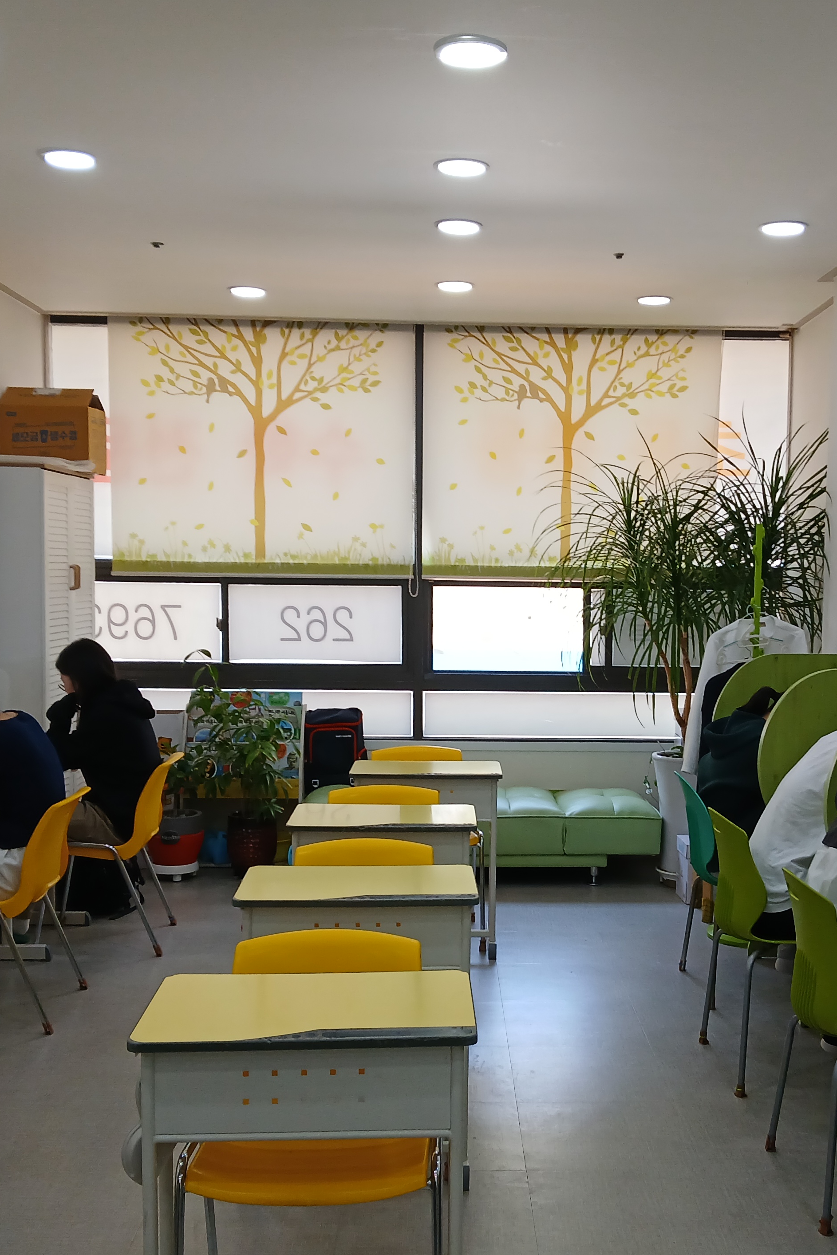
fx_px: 1360
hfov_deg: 34.1
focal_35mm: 39
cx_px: 501
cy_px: 660
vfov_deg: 49.5
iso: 100
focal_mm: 3.98
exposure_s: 1/60
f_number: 1.8
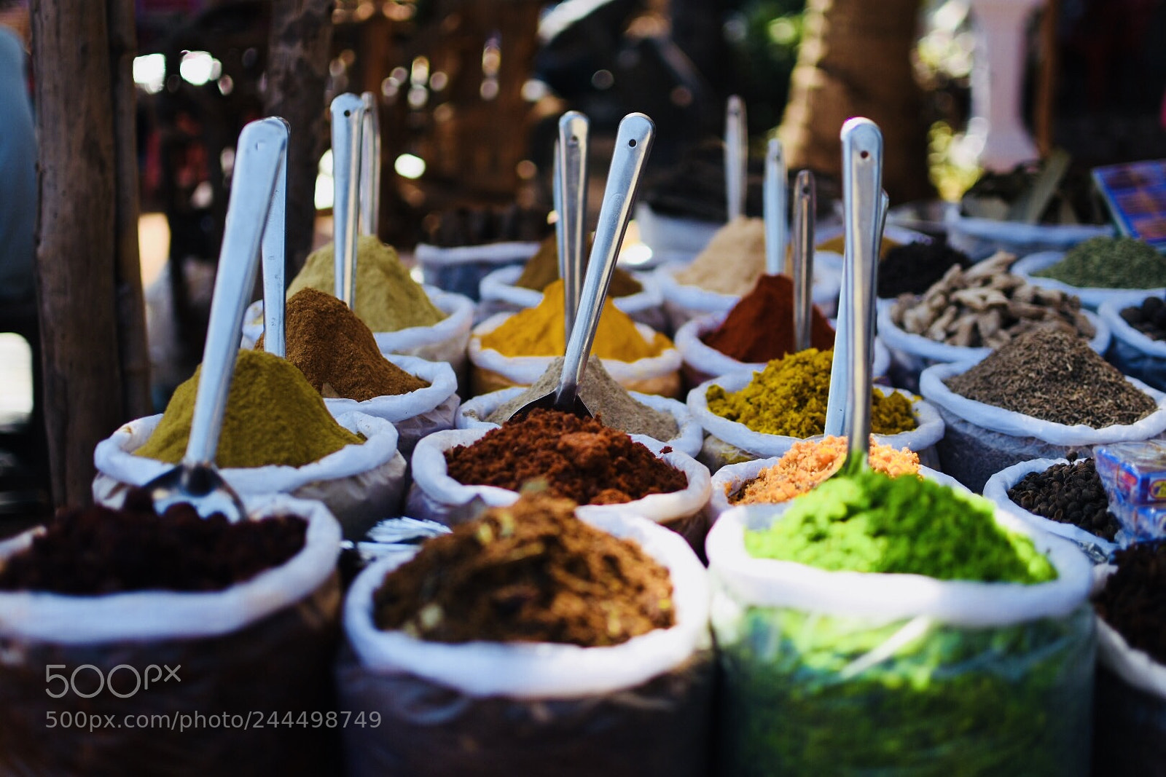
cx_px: 583
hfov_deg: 37.8
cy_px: 388
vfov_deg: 25.8
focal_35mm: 52
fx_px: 1700
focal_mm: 35
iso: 100
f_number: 1.8
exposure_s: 1/1000
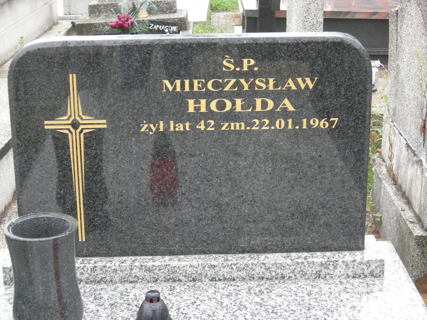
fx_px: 913
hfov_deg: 26.3
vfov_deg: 19.9
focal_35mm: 74
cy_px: 160
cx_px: 214
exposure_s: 1/42.4
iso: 64
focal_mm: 15.5
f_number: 3.8
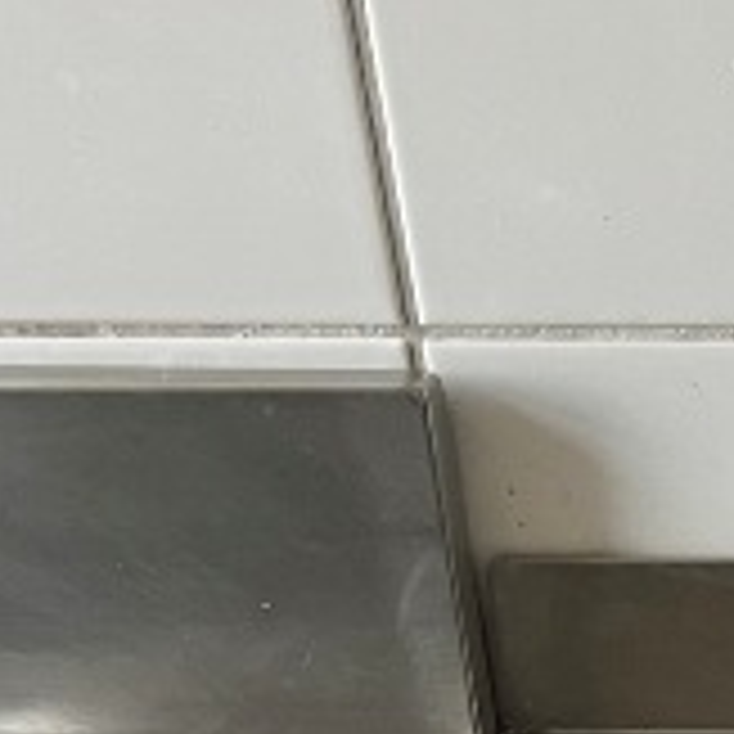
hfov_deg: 14.1
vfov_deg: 13.9
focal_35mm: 113
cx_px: 1216
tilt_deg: -34.9
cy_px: 1265
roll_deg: +0.8
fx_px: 2711
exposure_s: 1/60
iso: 125
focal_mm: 5.1
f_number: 1.6
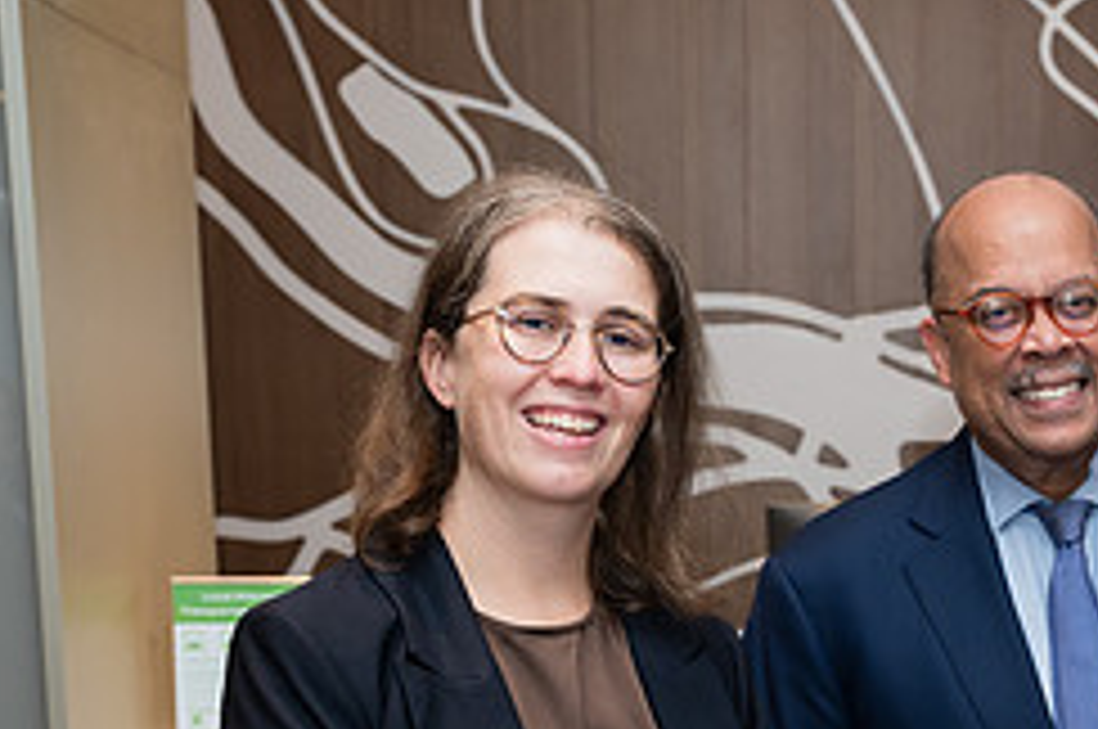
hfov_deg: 25.6
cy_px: 805
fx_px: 2345
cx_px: 959
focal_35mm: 77
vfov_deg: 17.1
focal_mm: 30.5
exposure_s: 1/160
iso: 640
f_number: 4.5
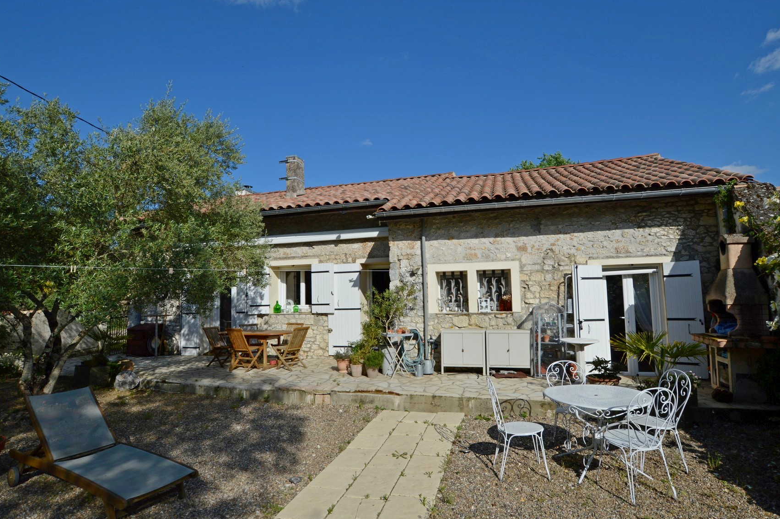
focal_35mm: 19
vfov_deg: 64.5
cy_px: 262
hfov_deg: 86.9
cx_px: 398
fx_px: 411
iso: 100
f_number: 9
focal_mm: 12
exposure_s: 1/320
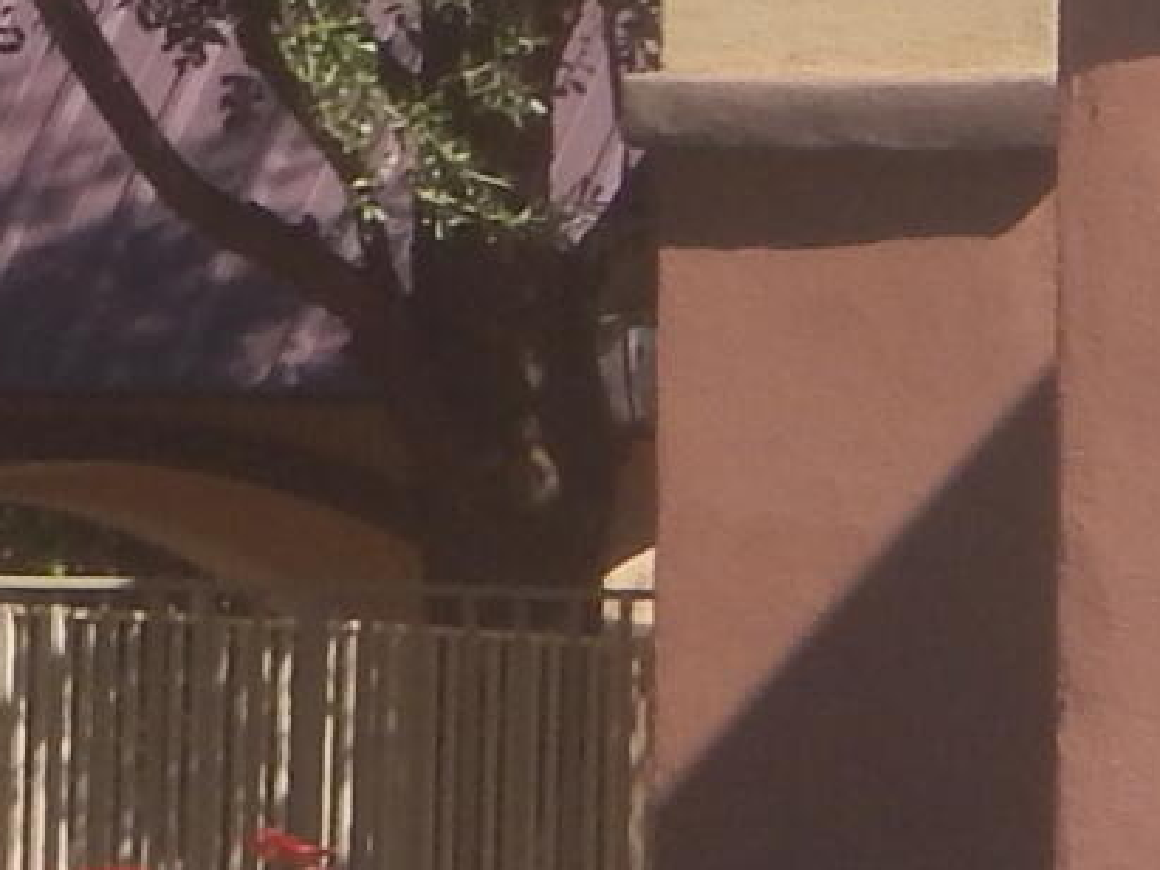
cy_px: 28
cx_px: -2766
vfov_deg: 2.4
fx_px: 21038
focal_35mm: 628
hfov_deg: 3.1
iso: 125
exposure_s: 1/640
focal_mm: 15.3
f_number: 4.3
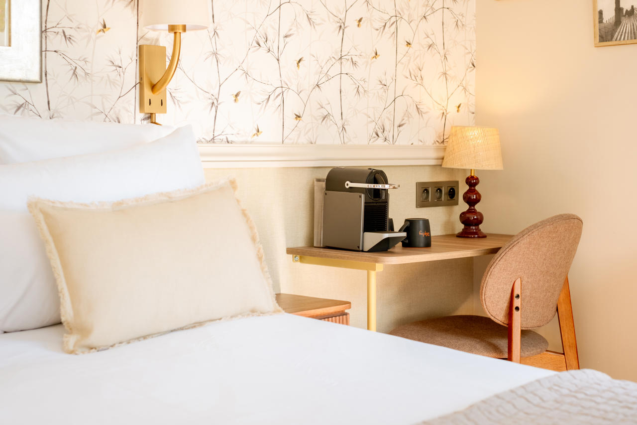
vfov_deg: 25.5
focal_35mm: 53
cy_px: 212
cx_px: 318
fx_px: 938
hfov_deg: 37.5
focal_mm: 35
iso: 640
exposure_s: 1/125
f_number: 4
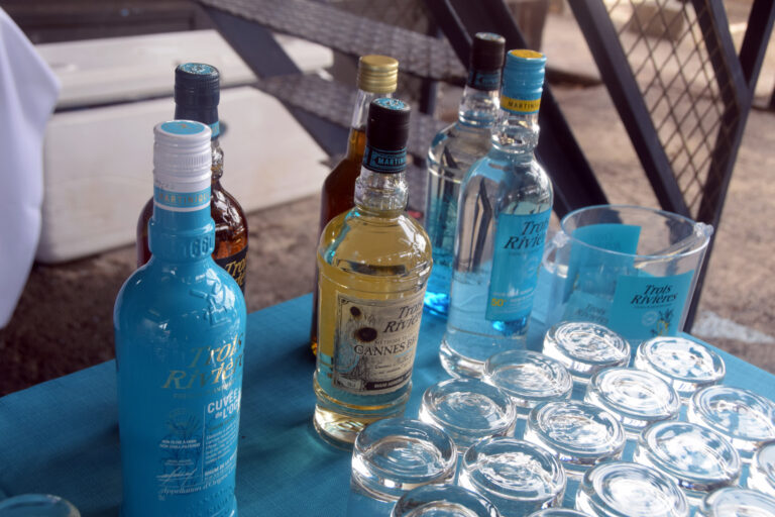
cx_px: 388
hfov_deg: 42.3
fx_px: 1001
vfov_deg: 28.9
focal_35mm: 46
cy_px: 258
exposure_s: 1/160
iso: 400
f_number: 6.3
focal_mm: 31
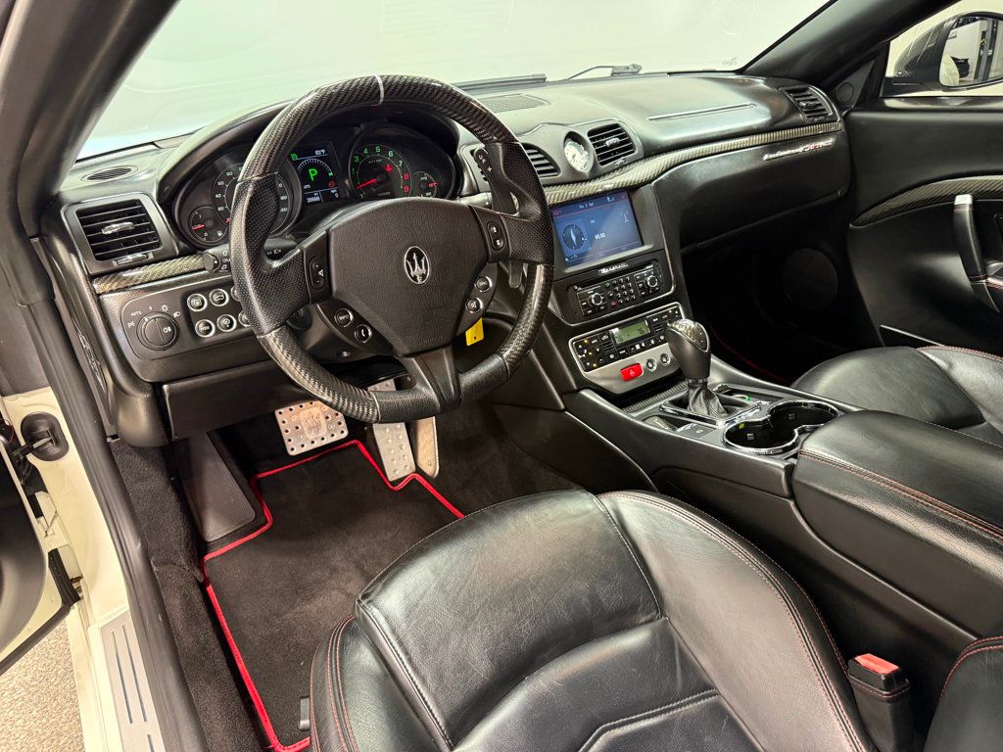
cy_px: 376
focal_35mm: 24
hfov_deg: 71.6
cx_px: 502
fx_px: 695
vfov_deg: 56.8
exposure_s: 1/60
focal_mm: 6.76
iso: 400
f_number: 1.78
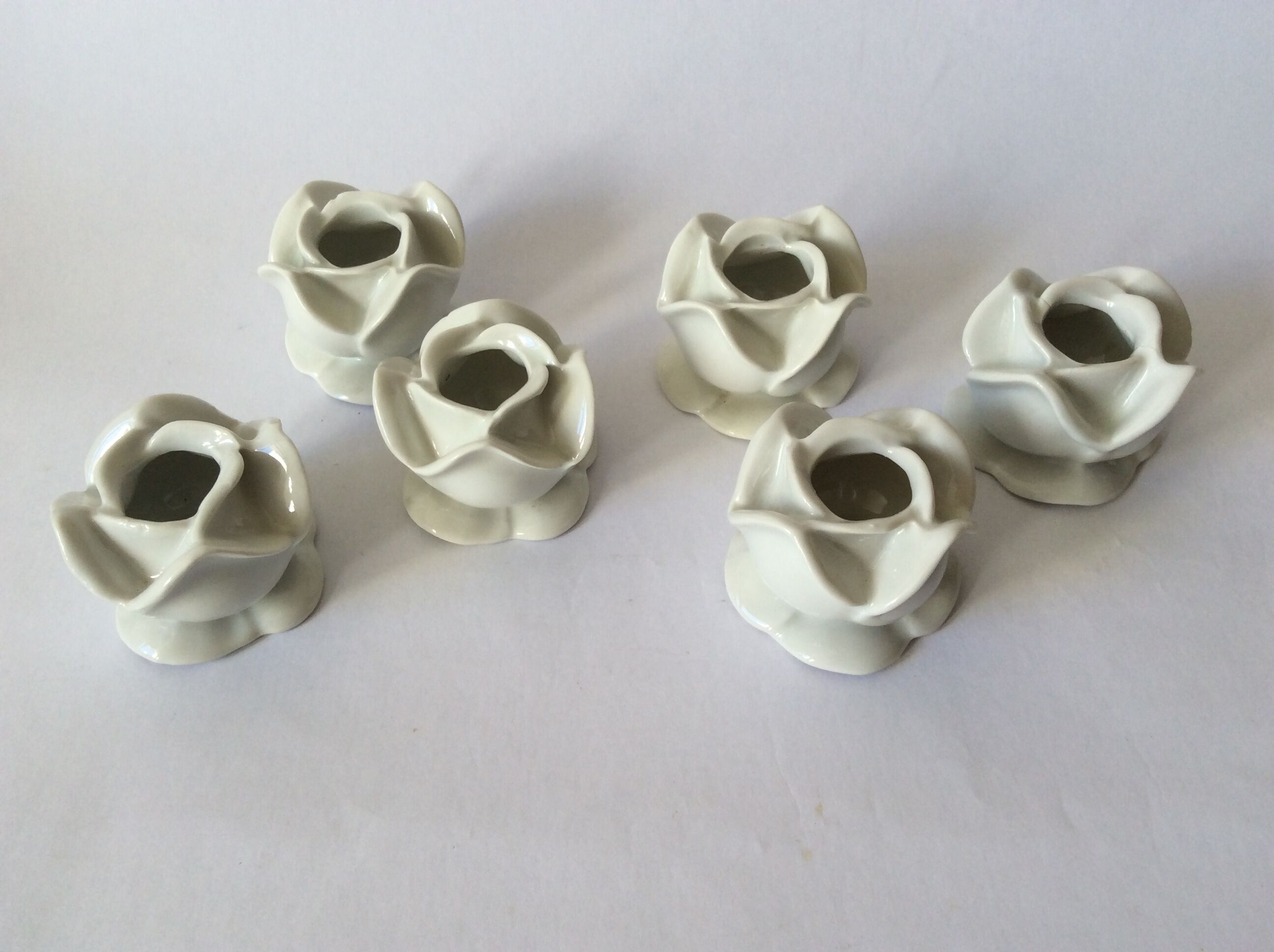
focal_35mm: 32
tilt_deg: -50.9
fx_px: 1176
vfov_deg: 44.1
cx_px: 637
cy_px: 476
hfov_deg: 56.9
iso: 40
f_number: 2.4
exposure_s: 1/100
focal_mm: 3.3
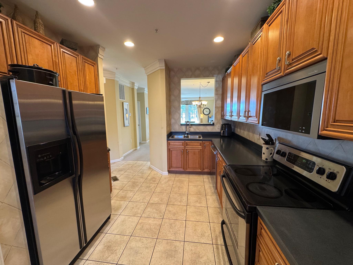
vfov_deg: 85.7
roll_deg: +1.0
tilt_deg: -7.7
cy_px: 132
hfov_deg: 102.1
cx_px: 176
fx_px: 143
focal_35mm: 14
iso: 250
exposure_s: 1/60
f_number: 2.2
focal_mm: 2.22
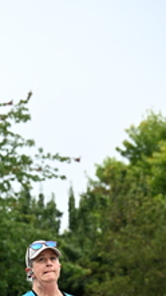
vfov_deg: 10.8
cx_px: -58
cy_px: 358
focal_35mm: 196
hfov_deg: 6.1
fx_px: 1537
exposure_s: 1/800
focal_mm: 75
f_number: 4
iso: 1600
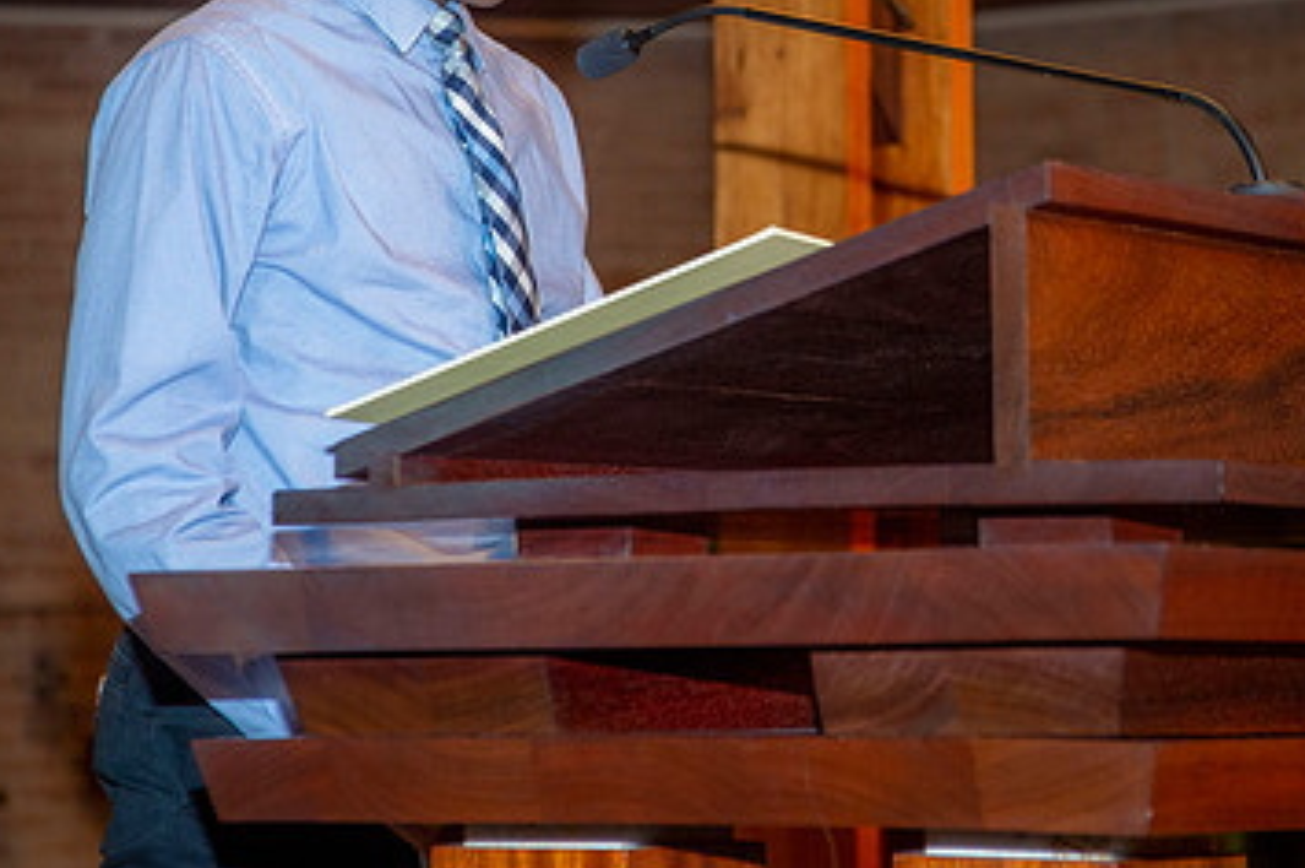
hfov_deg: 14.8
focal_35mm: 139
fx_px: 5034
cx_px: 724
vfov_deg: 9.8
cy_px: 169
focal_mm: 85
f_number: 5.6
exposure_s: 1/200
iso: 1600
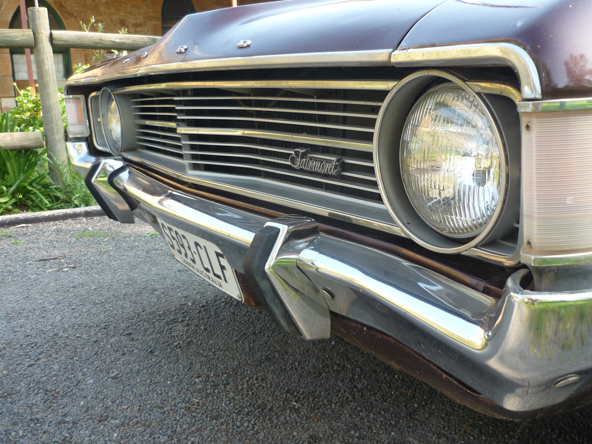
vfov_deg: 42.9
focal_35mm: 33
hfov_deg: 55.4
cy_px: 222
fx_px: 564
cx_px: 296
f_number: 2.8
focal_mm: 5.5
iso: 100
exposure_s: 1/125
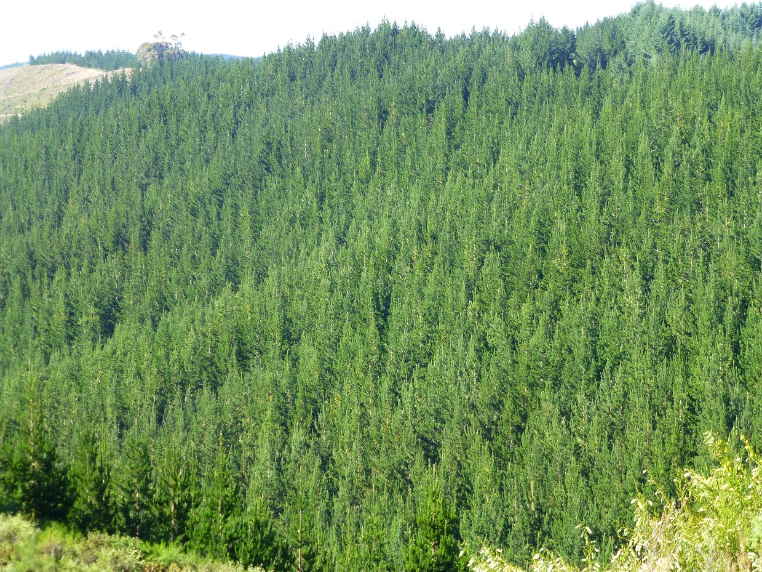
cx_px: 392
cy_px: 281
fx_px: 2047
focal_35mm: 93
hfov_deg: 21.1
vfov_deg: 15.9
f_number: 5.2
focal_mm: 16.1
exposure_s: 1/100
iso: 100
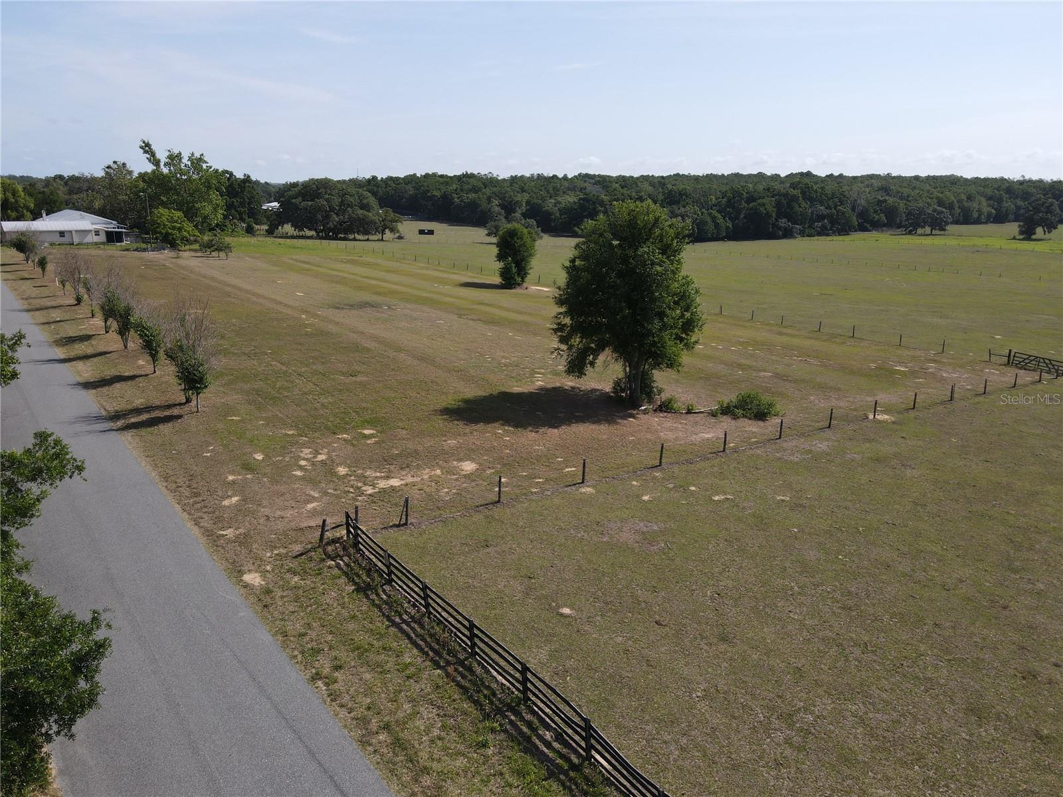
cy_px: 398
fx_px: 737
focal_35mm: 24
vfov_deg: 56.8
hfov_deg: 71.6
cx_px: 532
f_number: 2.8
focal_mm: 4.5
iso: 100
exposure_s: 1/640
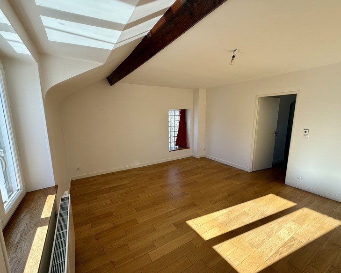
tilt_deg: -9.5
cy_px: 140
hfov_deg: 96.8
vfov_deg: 84.0
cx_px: 167
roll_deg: +0.4
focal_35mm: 15
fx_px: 151
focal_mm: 2.22
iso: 64
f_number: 2.2
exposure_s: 1/189
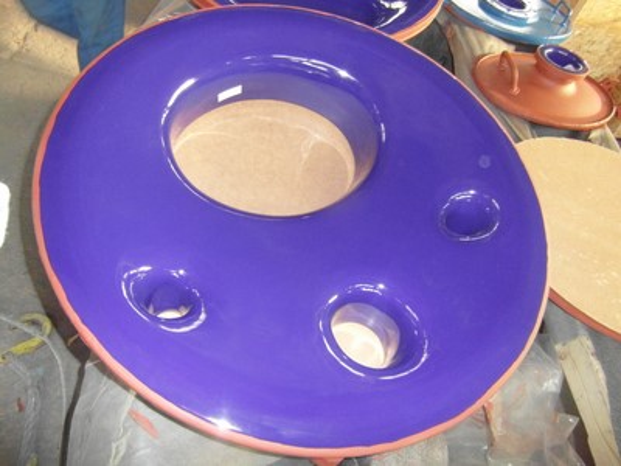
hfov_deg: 71.6
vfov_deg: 56.8
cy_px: 233
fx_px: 431
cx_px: 310
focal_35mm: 24
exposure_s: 1/30
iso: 400
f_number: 3.2
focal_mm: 4
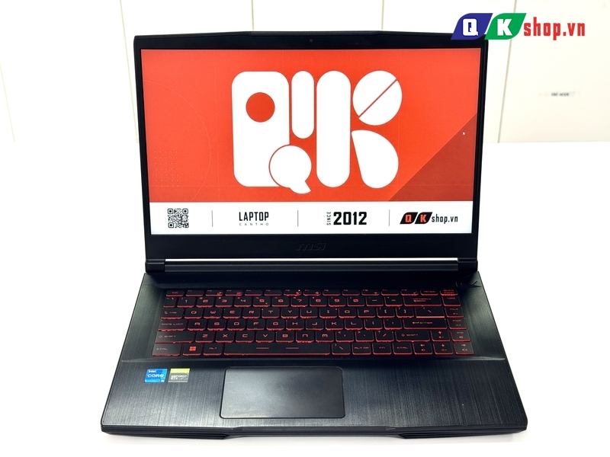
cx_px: 305
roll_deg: +1.3
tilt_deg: -30.1
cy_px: 228
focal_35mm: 48
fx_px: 846
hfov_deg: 39.7
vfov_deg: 30.3
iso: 50
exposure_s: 1/121
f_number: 1.78
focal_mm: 6.76
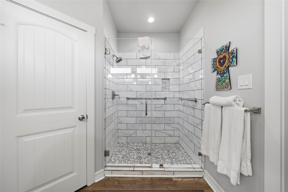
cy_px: 96
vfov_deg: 90.0
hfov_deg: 112.6
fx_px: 96
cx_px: 144
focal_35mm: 12
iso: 800
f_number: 8
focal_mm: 12
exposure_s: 1/40
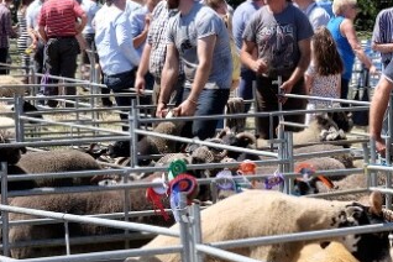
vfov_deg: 9.1
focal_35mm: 150
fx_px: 1637
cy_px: 183
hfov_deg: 13.5
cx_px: 389
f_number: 9
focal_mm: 35
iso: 200
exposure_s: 1/180
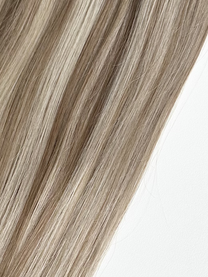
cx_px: 24
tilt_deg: -64.8
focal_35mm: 70
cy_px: 158
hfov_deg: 20.6
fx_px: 561
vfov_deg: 27.7
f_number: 1.78
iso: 80
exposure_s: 1/462
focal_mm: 6.86
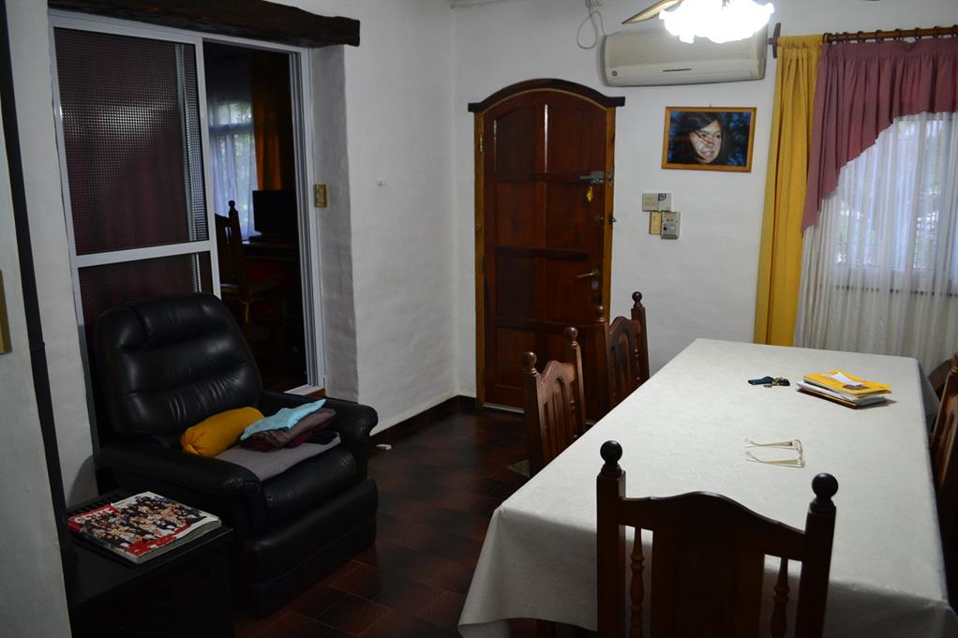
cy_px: 319
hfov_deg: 67.4
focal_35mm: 27
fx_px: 718
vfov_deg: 47.9
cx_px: 479
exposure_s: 1/50
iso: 800
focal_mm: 18
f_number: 3.5
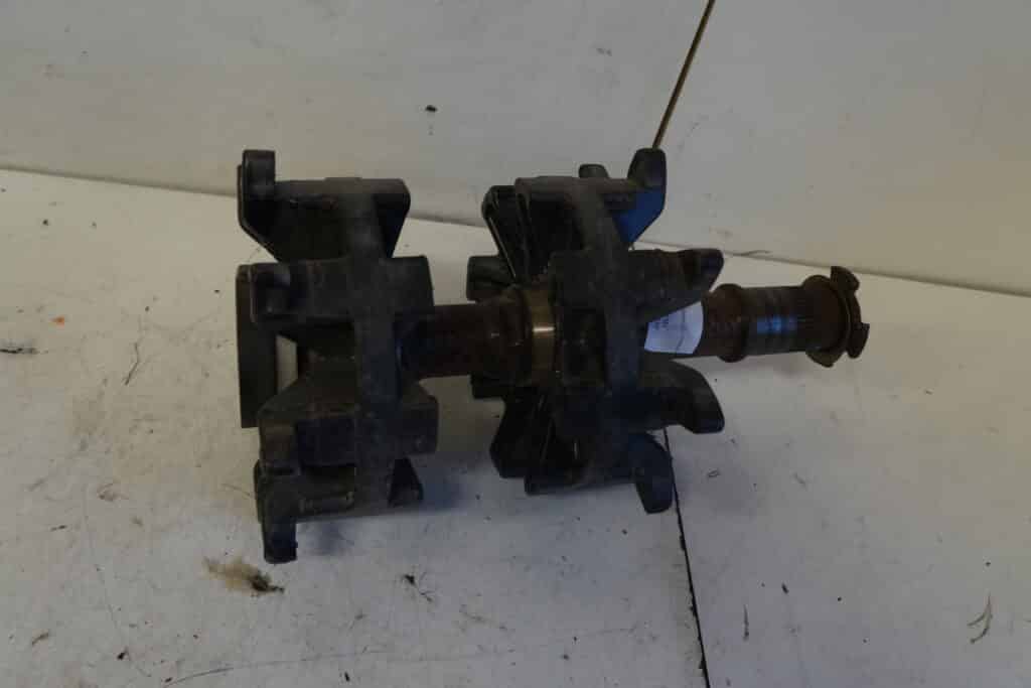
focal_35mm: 30
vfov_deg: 43.6
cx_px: 516
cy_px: 344
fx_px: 859
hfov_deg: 61.9
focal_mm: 20
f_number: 4
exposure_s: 1/60
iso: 800
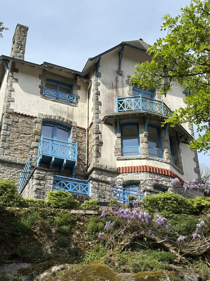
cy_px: 140
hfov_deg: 28.0
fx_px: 421
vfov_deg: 36.8
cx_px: 105
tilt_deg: +33.6
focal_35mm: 52
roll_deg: +0.8
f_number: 1.6
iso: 32
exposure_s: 1/2451
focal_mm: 5.96
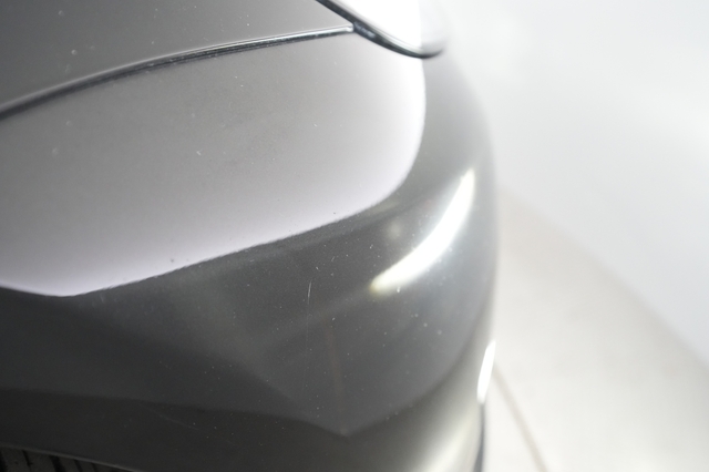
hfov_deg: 65.5
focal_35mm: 28
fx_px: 551
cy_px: 236
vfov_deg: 46.4
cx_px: 354
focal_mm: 28
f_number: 4.5
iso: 6400
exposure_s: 1/100
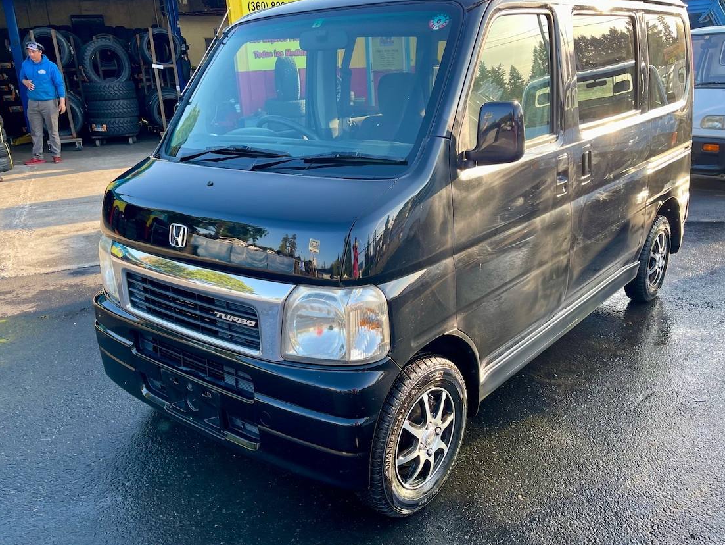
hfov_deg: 61.5
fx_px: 608
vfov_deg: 48.3
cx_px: 394
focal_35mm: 29
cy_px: 269
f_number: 1.6
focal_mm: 5.1
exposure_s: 1/225
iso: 32
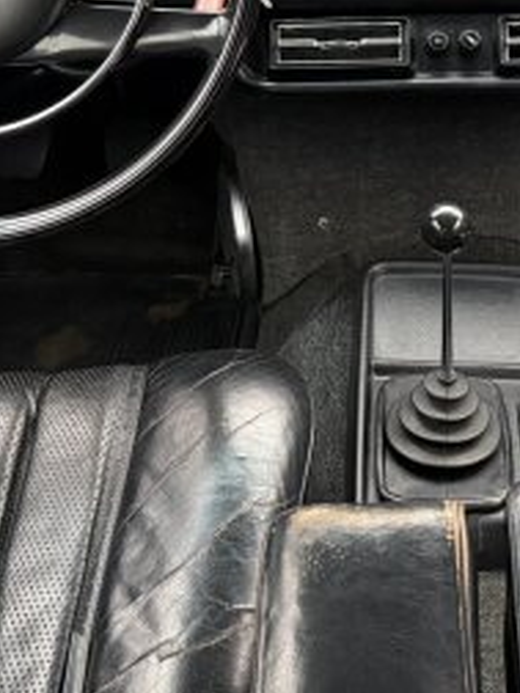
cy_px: 102
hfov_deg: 23.8
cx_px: 391
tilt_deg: -24.4
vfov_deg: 30.6
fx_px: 1222
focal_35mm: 61
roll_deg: +2.4
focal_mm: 6.76
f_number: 1.78
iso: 800
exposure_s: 1/52
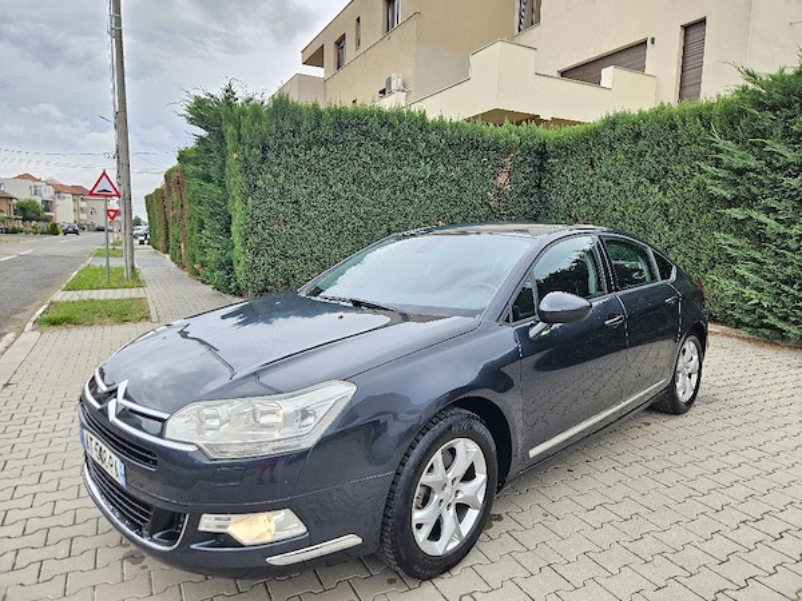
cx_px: 401
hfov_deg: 73.9
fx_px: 533
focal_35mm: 23
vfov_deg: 58.9
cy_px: 300
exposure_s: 1/312
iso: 25
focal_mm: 5.4
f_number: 1.8
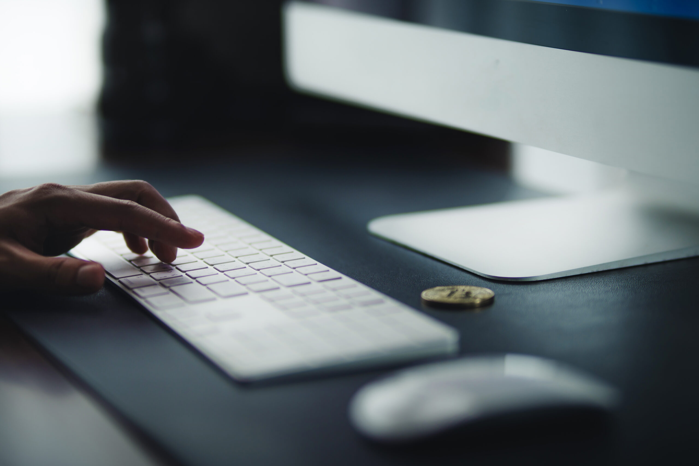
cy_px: 233
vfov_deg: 16.1
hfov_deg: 23.9
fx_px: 1650
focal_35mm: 85
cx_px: 350
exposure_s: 1/350
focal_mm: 85
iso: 160
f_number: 1.8
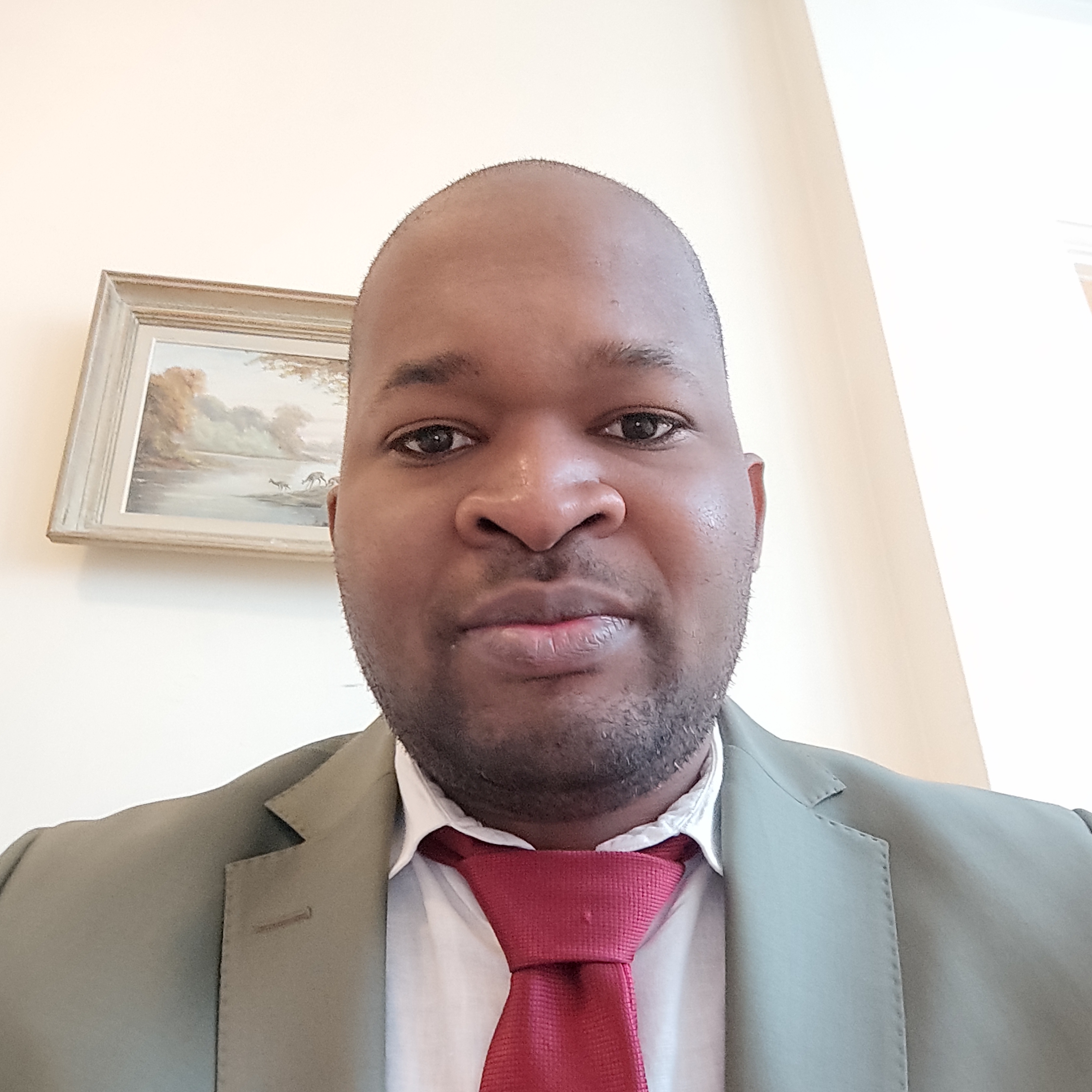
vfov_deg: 66.9
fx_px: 821
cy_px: 628
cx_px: 537
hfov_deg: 67.3
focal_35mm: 23
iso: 293
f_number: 2.45
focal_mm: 3.27
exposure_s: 1/20
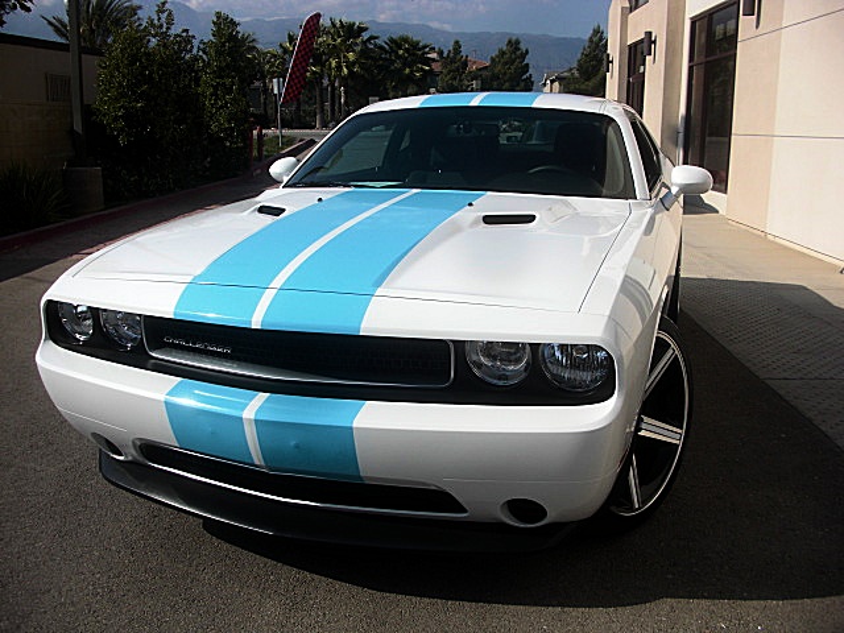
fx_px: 878
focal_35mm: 36
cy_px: 316
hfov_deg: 51.4
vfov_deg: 39.7
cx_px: 422
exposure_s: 1/200
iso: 50
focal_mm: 6.3
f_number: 7.9
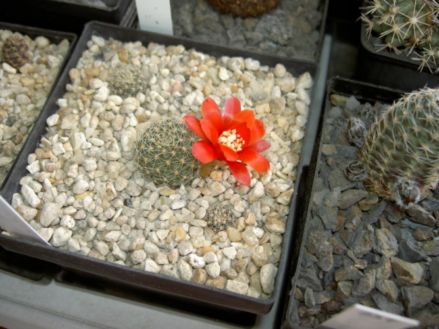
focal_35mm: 39
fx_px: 495
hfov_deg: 47.9
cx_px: 220
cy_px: 164
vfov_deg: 36.8
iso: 50
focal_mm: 8
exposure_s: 1/200
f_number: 2.8
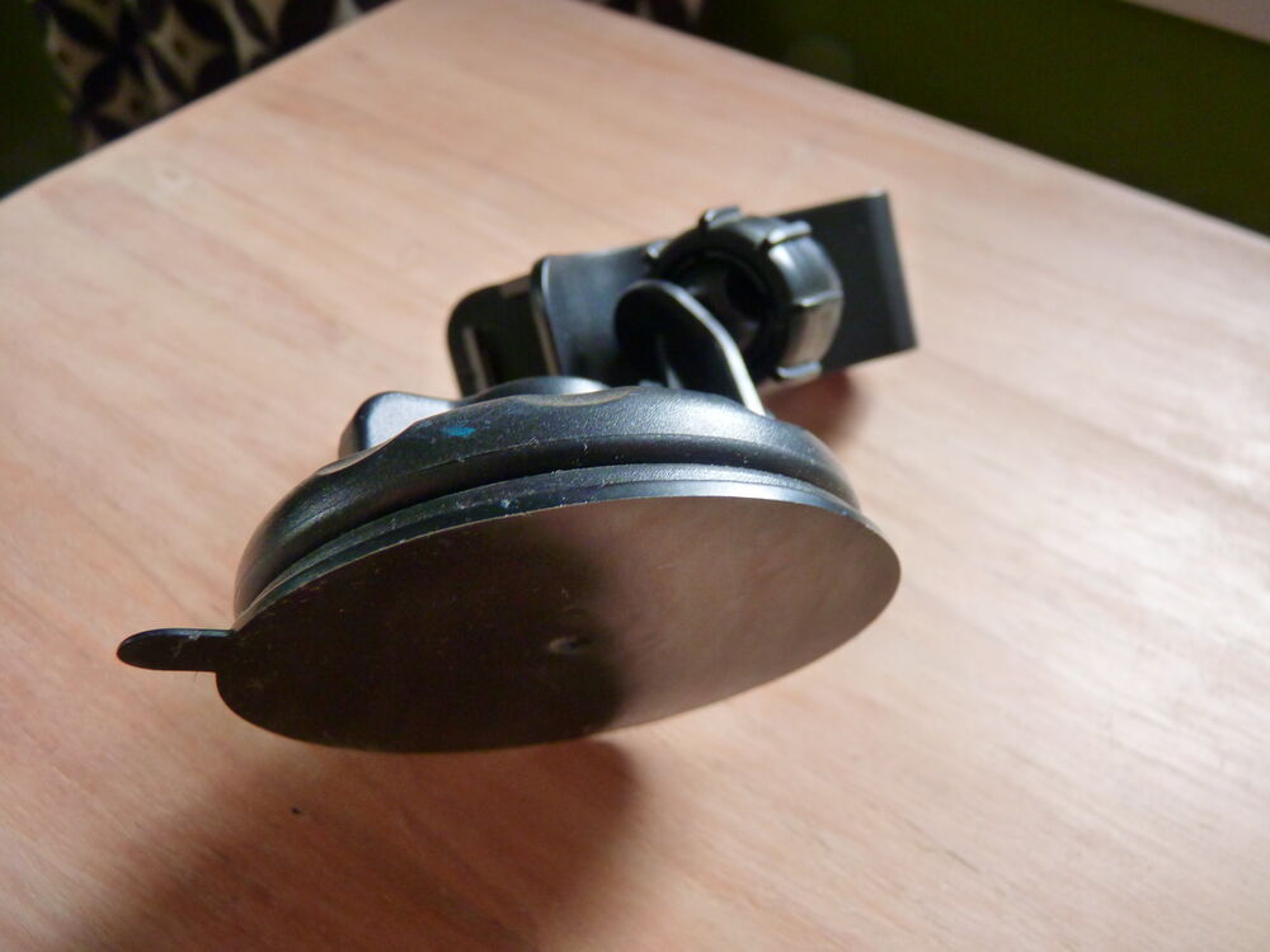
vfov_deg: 49.7
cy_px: 476
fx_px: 1027
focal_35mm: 28
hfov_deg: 63.4
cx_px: 635
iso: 250
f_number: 2.8
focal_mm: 5
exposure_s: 1/30
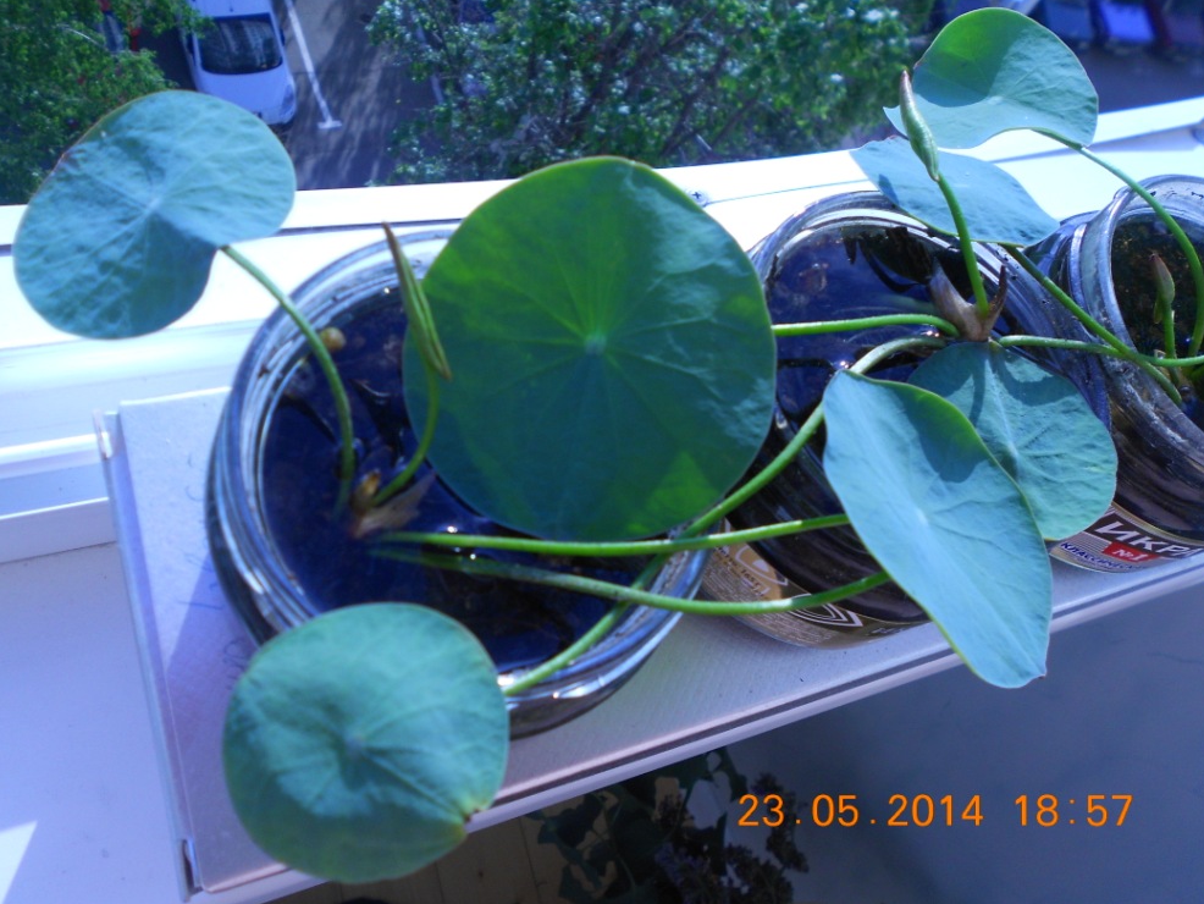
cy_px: 437
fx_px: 939
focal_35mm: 27
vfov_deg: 51.4
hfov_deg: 65.3
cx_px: 596
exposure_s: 1/500
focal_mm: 4.6
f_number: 3.2
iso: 80
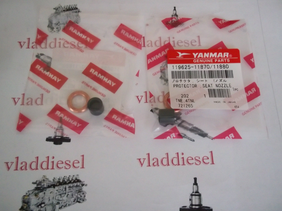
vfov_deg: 39.7
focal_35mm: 36
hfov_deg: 51.4
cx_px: 141
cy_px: 106
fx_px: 293
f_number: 3.1
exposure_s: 1/40
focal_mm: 6.5
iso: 400
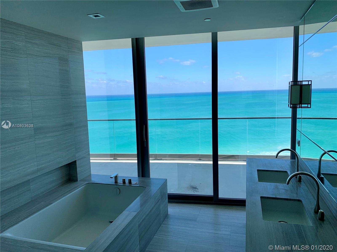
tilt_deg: -5.3
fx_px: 253
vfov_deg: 53.1
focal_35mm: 26
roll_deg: +1.1
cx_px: 168
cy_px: 126
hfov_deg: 67.3
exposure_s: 1/523
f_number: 1.8
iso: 25
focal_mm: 4.25
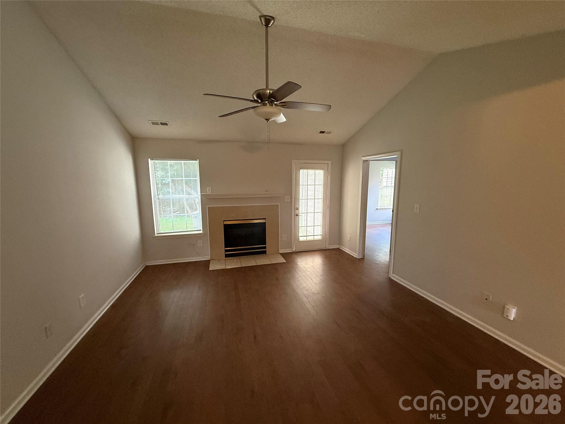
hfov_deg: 102.1
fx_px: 229
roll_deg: +0.2
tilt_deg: -7.7
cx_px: 282
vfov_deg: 85.7
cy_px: 212
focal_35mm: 14
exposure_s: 1/60
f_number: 2.2
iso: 400
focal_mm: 2.22
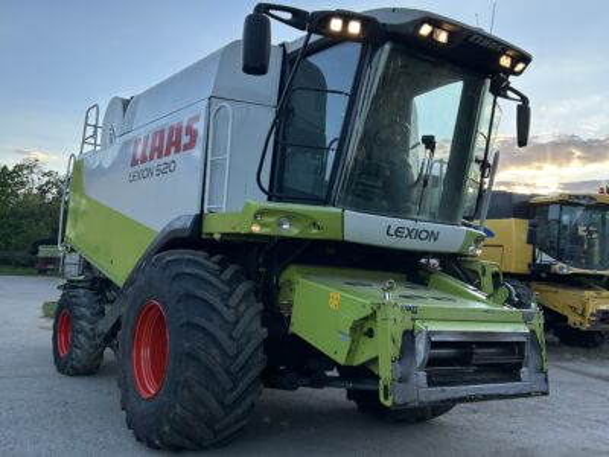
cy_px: 228
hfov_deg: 67.3
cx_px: 304
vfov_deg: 53.1
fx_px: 457
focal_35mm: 26
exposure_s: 1/840
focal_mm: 5.7
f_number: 1.5
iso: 50
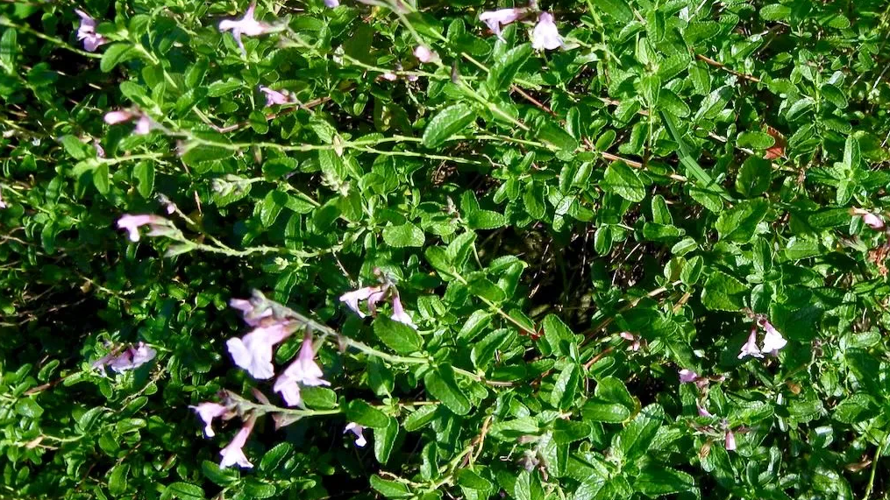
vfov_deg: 35.3
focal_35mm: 33
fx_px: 779
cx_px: 444
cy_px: 168
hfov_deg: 59.5
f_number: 3.5
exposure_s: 1/870
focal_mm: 5.4
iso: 160
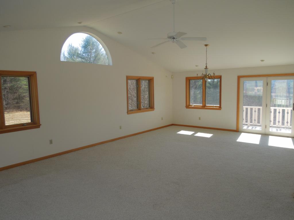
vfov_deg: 54.9
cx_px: 147
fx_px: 212
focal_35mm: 25
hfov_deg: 69.4
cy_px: 110
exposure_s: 1/200
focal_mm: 4.5
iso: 100
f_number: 3.3
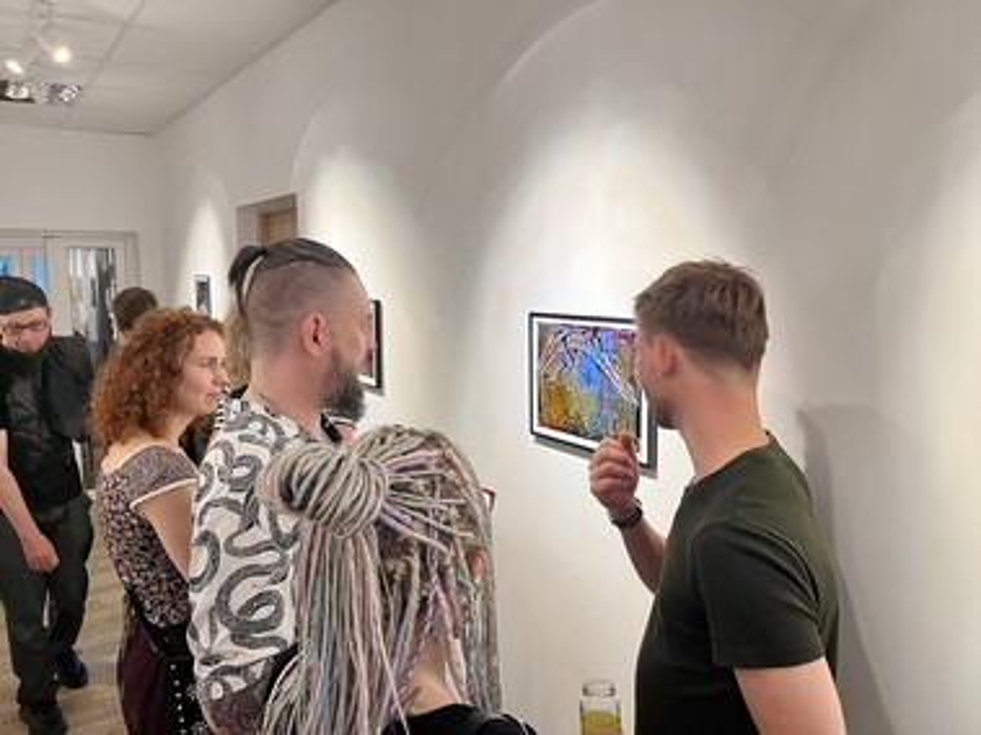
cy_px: 368
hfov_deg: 67.3
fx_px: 737
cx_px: 490
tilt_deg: -5.6
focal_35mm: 26
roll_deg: +0.4
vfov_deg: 53.0
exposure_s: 1/50
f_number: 1.6
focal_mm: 5.1
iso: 125
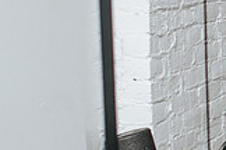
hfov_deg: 12.5
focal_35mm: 150
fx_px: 942
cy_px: 77
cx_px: 410
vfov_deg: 9.1
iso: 800
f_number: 3.2
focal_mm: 35
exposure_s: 1/200
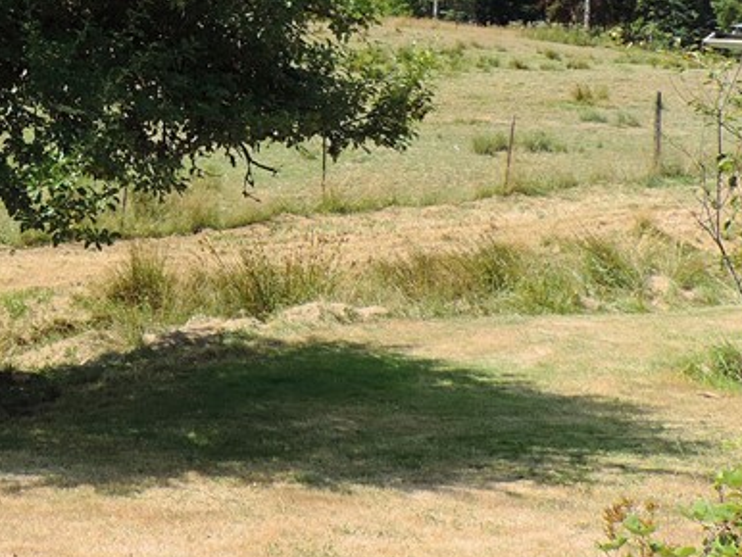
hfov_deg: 17.9
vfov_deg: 13.7
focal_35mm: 106
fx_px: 2274
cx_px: -69
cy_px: -33
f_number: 3.3
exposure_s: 1/500
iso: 80
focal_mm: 7.1
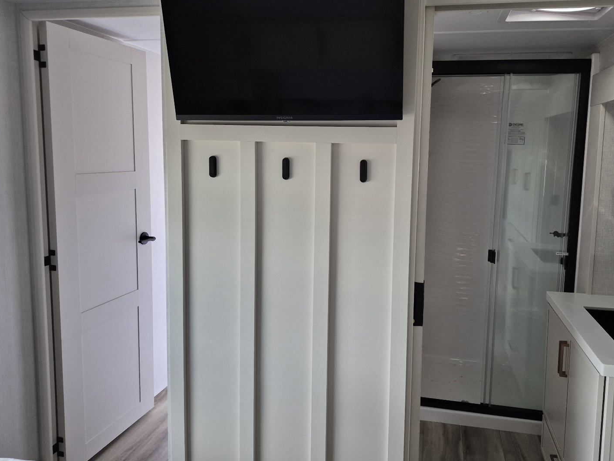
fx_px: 461
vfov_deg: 53.0
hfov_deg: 67.1
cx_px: 341
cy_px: 208
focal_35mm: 26
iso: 640
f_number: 1.8
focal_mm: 5.4
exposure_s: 1/120
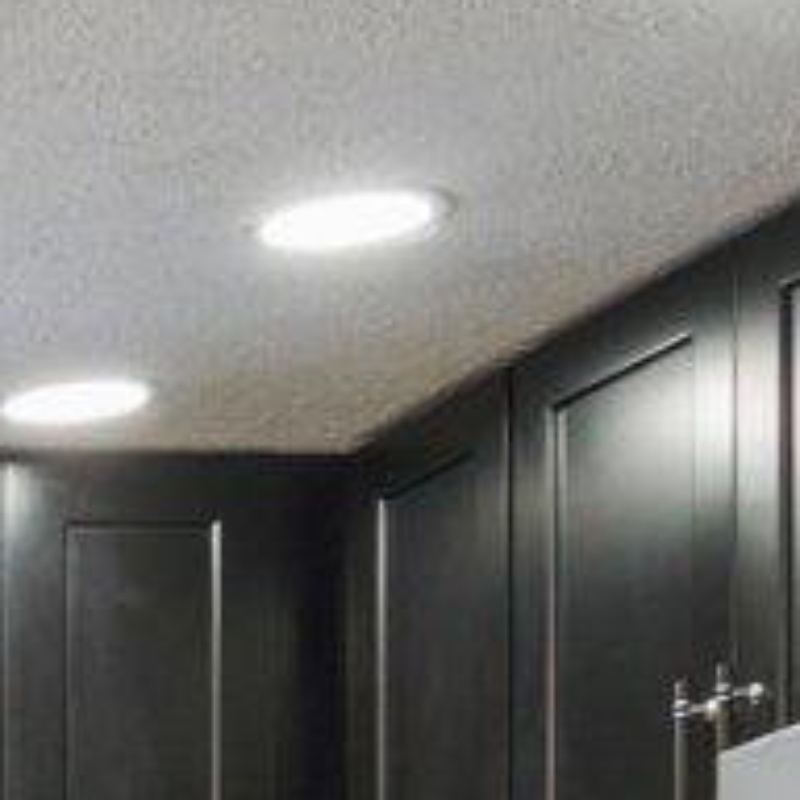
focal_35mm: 145
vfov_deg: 11.0
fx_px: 3791
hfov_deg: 9.5
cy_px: 1550
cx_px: -1575
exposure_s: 1/400
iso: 320
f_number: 8
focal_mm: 16
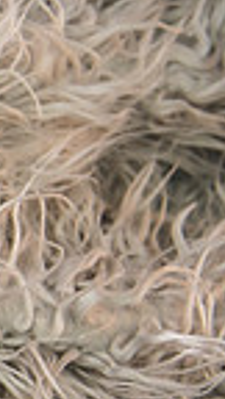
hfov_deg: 6.7
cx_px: -503
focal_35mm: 160
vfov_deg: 13.4
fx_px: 1697
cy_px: 312
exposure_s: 1/125
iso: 100
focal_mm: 38
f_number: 2.8
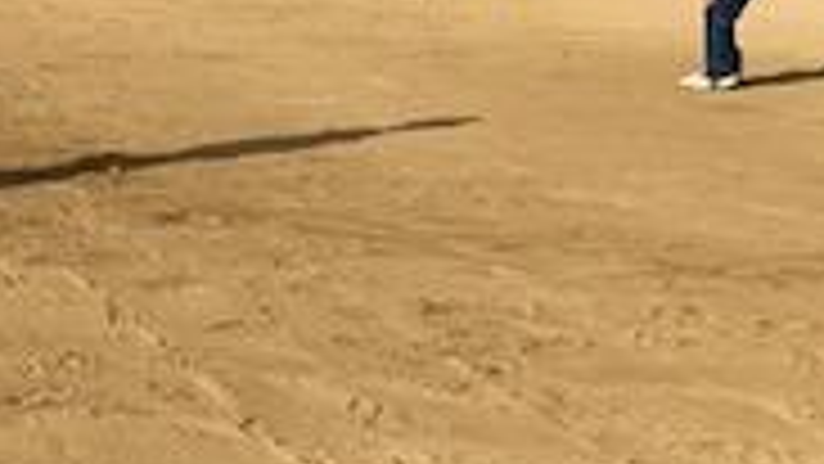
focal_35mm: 99
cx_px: -482
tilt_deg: +6.7
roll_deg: +1.4
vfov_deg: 11.3
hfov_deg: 18.6
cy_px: -410
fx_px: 2163
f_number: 1.8
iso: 25
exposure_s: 1/2833
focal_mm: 4.2
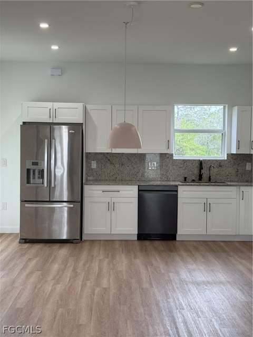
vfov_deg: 39.7
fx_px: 468
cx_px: 126
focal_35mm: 48
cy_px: 168
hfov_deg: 30.3
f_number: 1.78
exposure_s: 1/120
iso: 100
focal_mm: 6.76
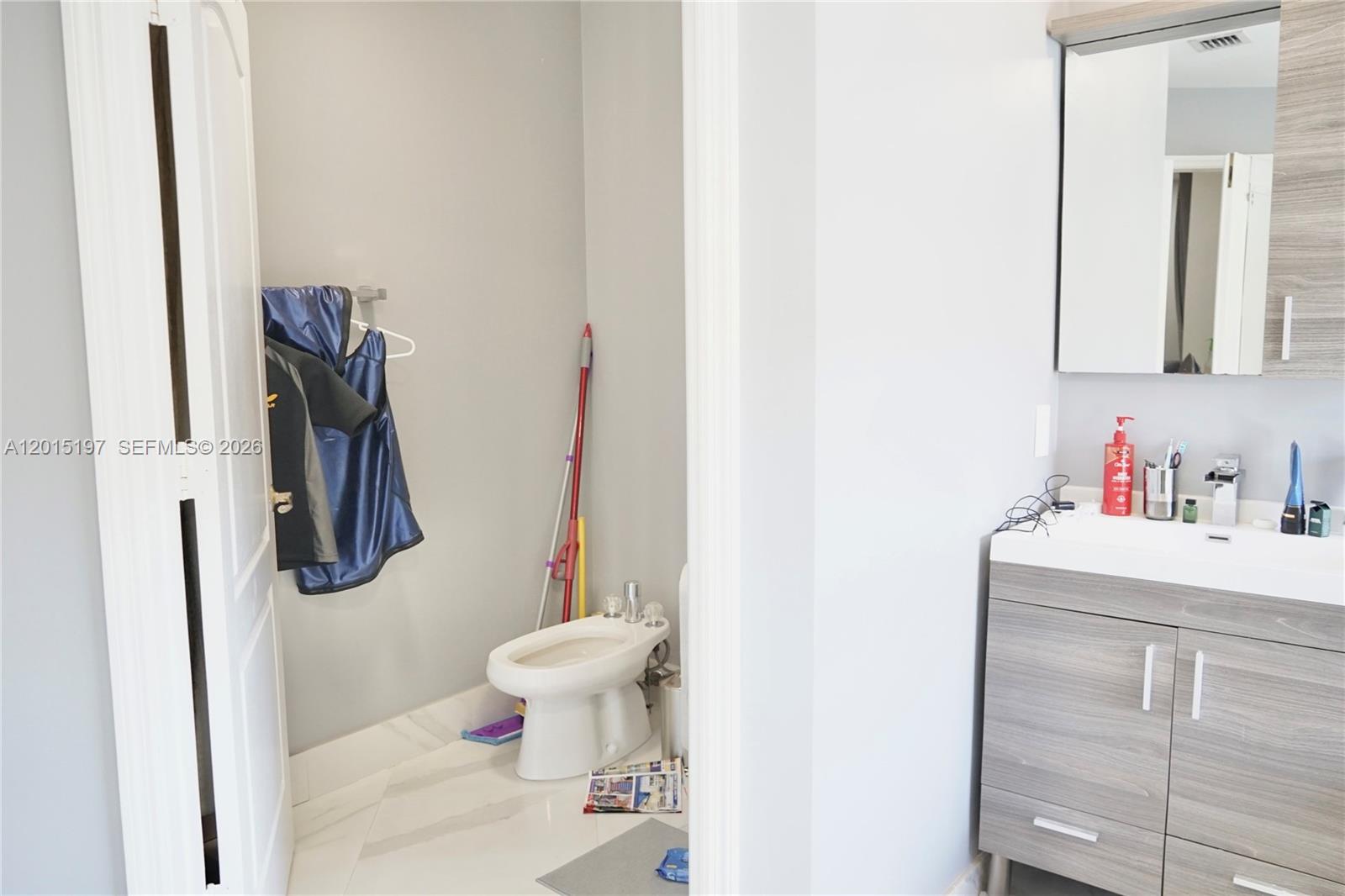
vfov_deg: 47.9
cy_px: 448
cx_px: 672
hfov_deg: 67.4
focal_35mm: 27
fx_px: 1008
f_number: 3.5
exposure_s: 1/60
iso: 800
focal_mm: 18
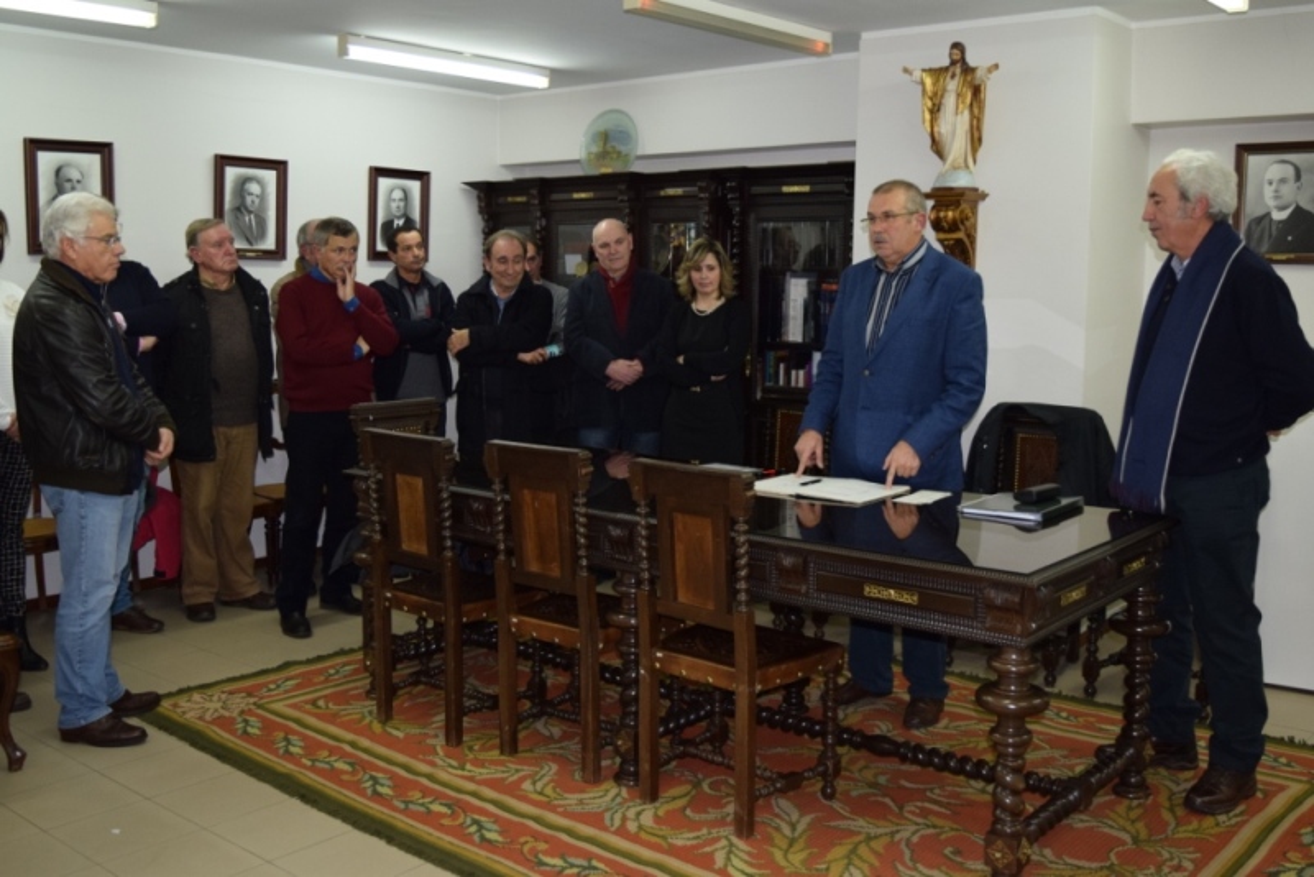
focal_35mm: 36
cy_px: 438
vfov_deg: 36.9
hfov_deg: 53.1
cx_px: 657
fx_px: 1314
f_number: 4
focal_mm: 24
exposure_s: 1/80
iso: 800
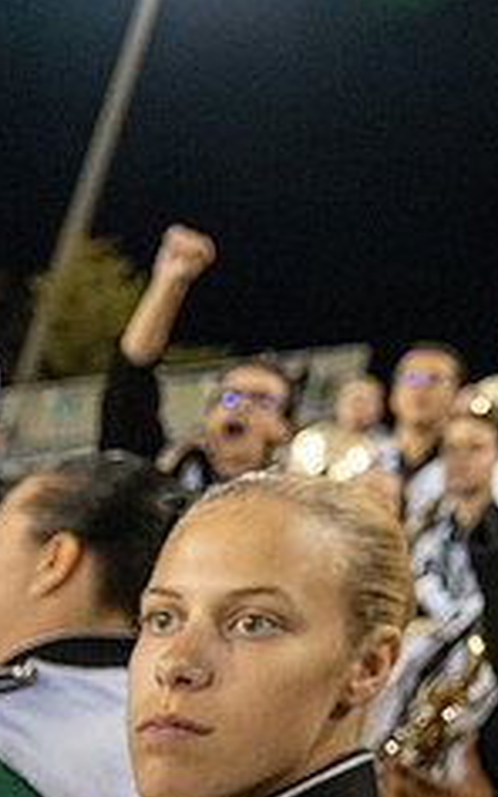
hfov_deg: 17.4
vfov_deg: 33.2
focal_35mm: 60
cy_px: 183
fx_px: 1304
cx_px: 905
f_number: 3.2
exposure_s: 1/500
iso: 2000
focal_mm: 24
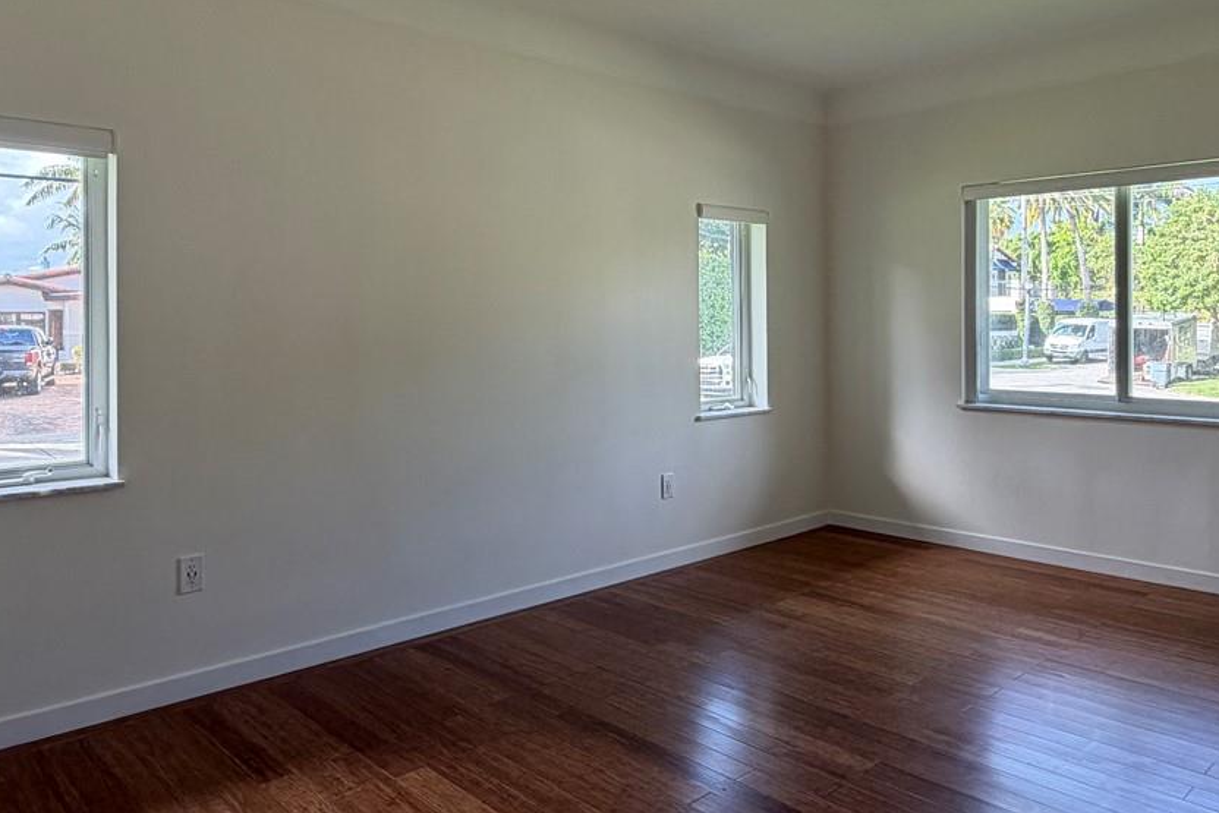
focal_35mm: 28
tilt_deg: +1.0
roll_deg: +0.7
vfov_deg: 46.1
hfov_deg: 65.3
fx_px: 948
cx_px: 664
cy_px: 311
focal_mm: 2.22
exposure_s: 1/121
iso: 64
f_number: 2.2
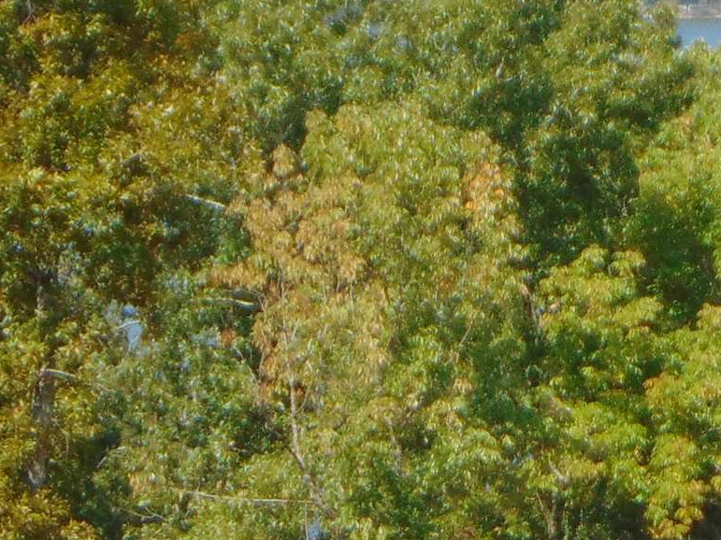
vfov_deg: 5.3
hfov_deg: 7.0
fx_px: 5894
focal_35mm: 283
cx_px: 603
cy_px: 237
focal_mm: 12.8
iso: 80
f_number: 3.7
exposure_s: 1/640
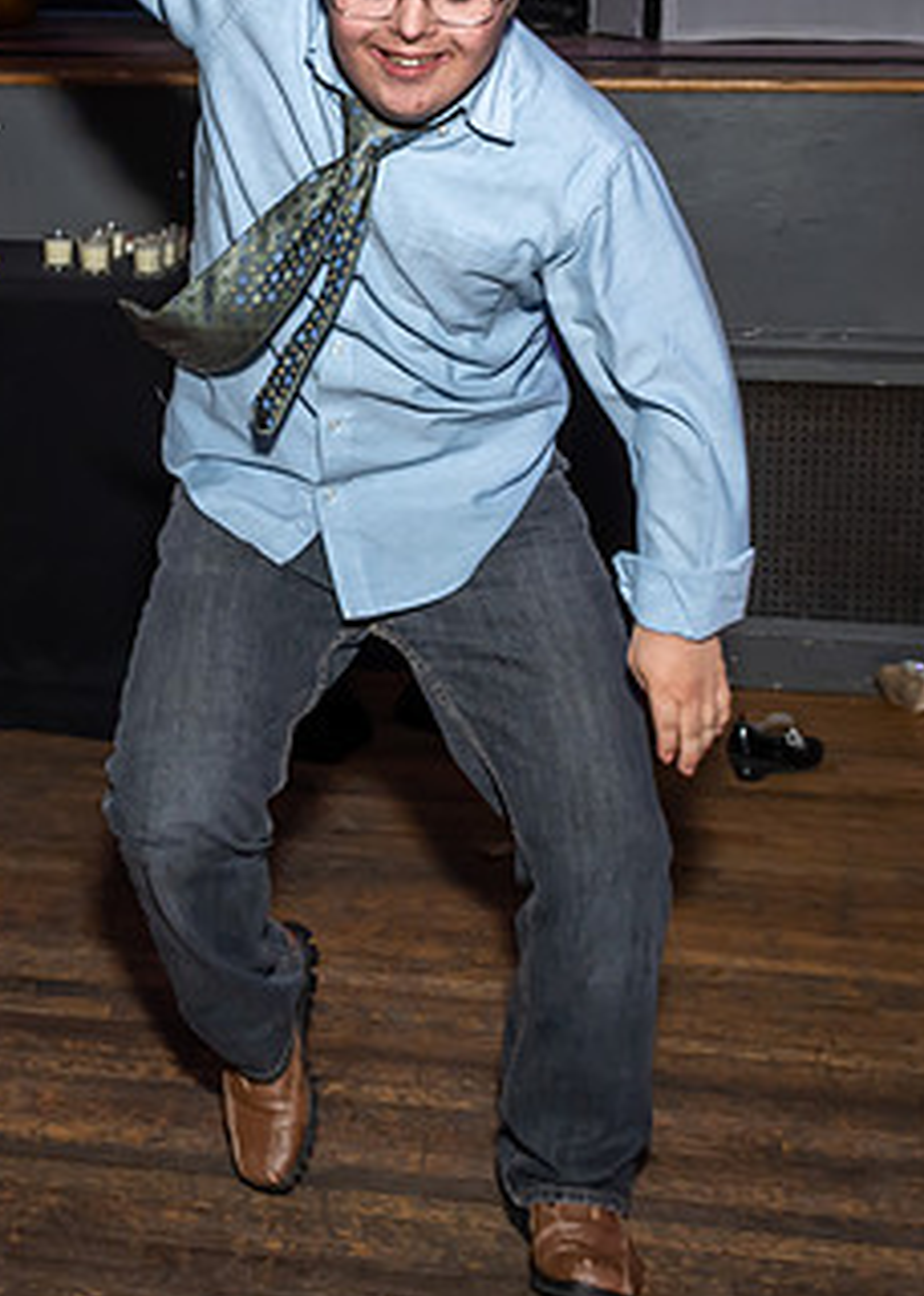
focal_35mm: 66
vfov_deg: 29.2
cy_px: 254
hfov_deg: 21.1
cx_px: 93
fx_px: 2429
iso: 400
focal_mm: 17
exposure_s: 1/250
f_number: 5.6
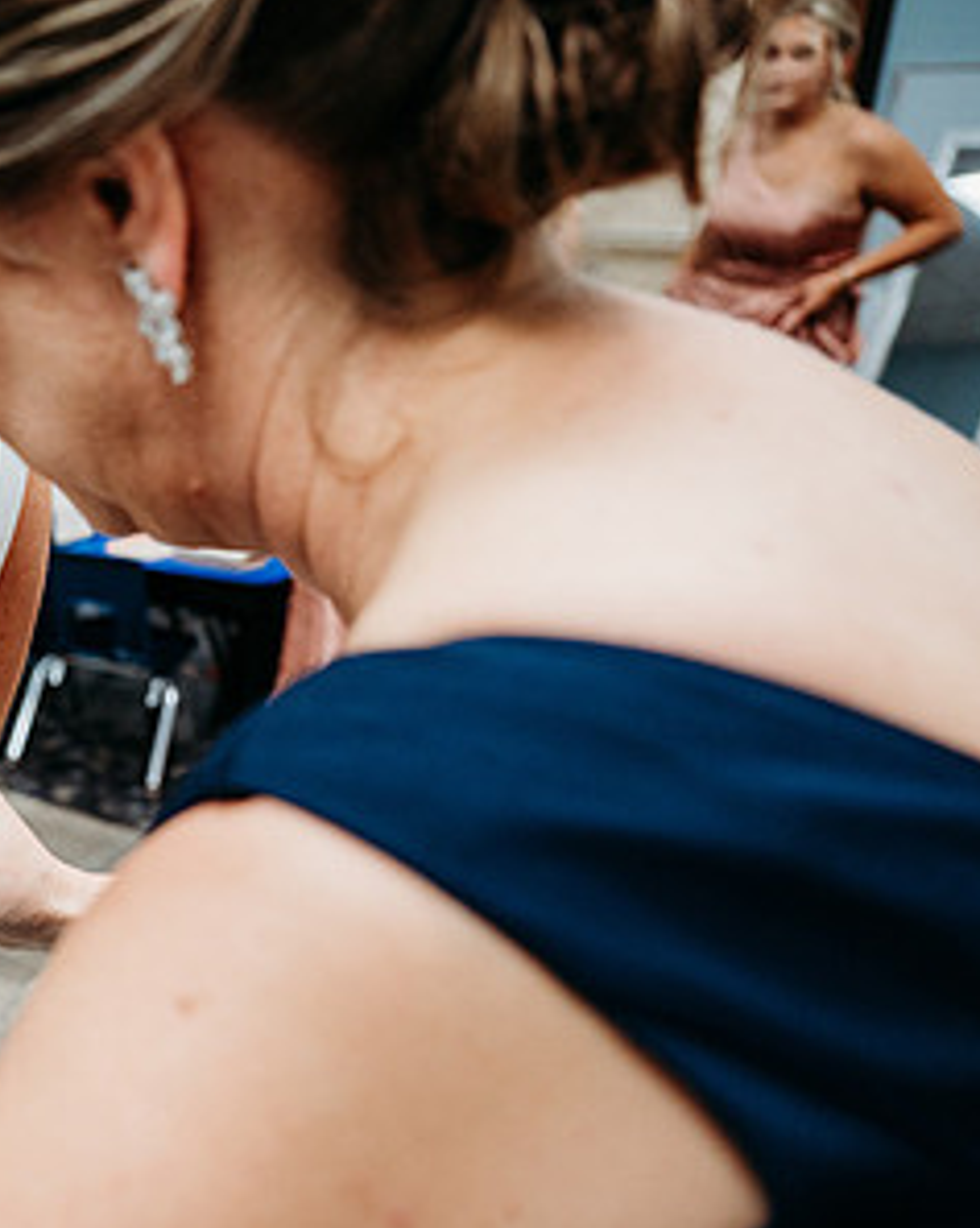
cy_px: 744
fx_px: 1598
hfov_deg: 29.8
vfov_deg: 41.8
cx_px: -157
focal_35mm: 44
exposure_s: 1/320
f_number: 3.2
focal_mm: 24
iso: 2000
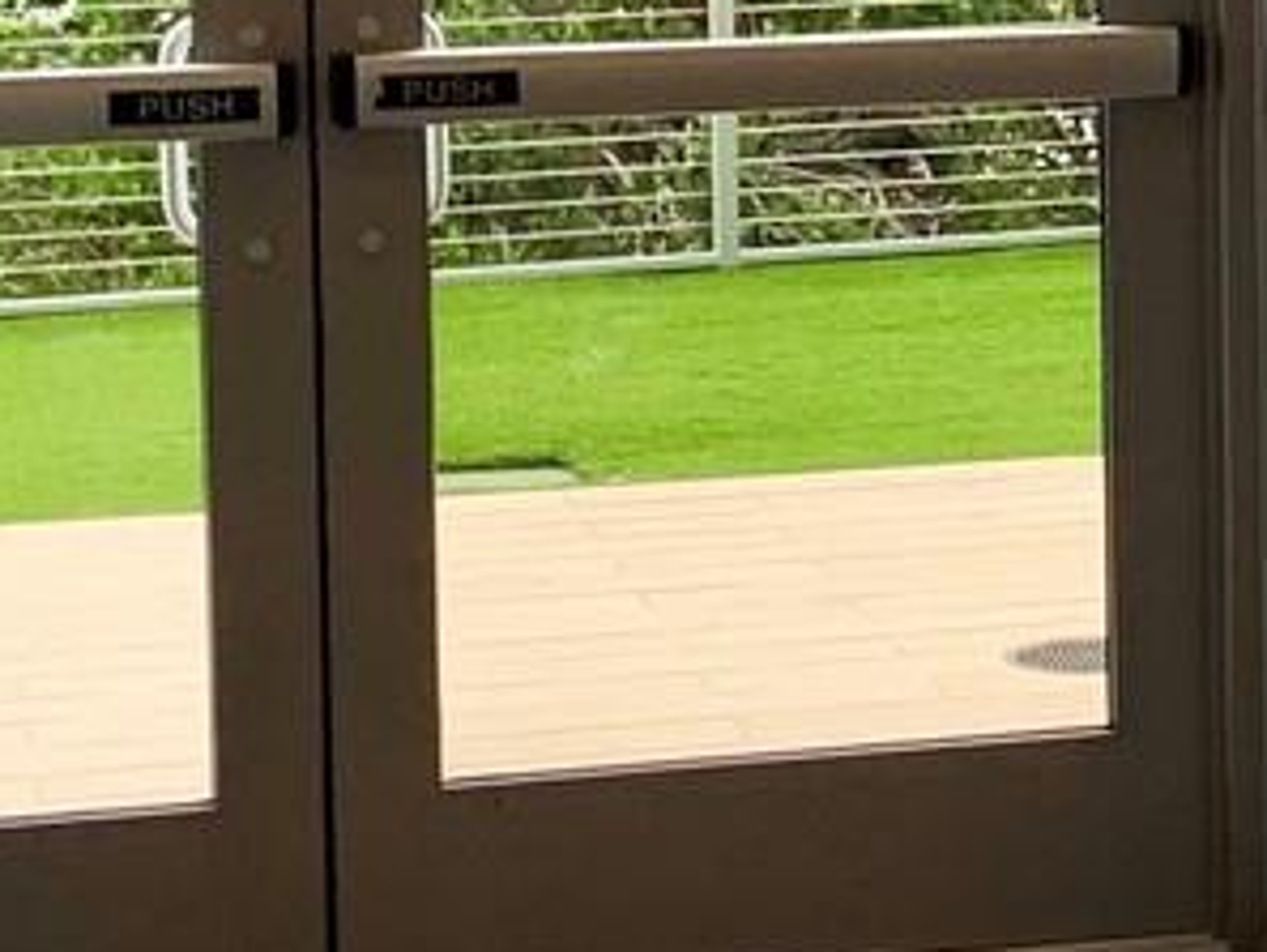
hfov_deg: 13.8
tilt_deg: -6.8
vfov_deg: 10.5
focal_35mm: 140
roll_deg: +0.6
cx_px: 1416
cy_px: 47
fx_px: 5126
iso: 50
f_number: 1.8
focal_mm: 4.25
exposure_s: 1/121
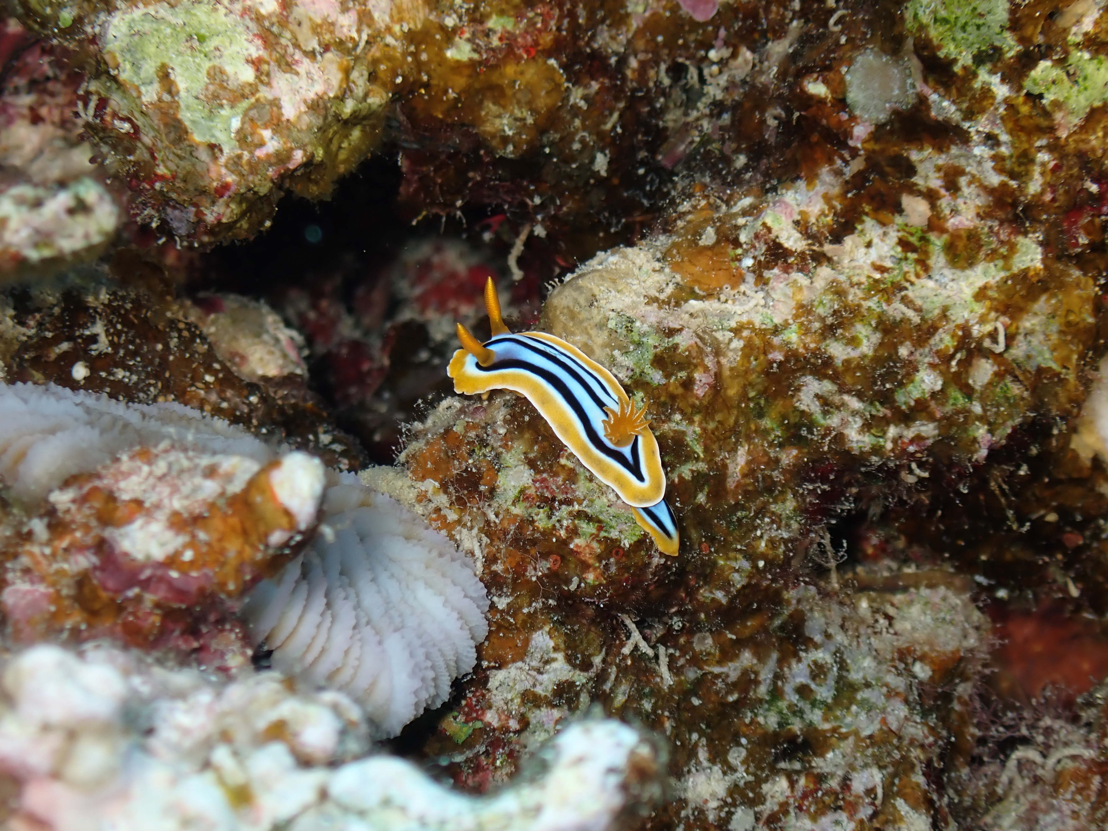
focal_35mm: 100
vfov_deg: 14.8
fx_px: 3201
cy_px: 416
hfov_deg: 19.6
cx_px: 554
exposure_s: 1/100
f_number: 4.9
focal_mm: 18
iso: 100
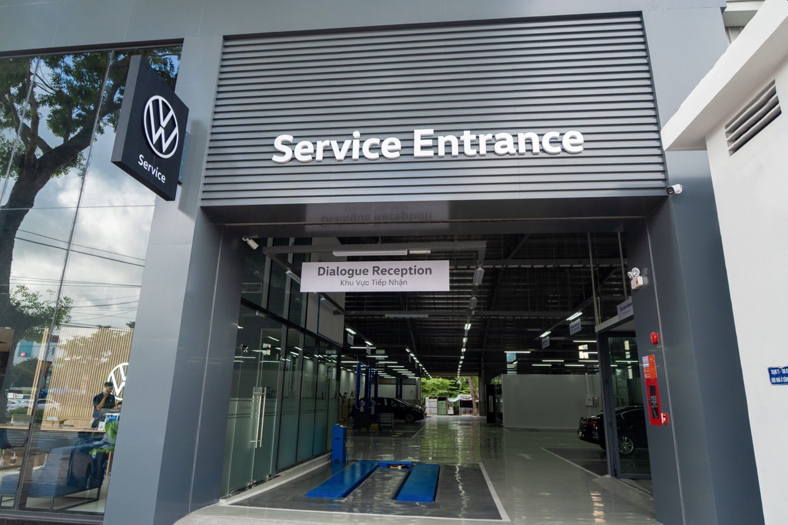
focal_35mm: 21
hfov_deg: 81.2
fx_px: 460
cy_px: 262
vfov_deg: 59.5
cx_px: 394
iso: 160
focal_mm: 14
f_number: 4.5
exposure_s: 1/125
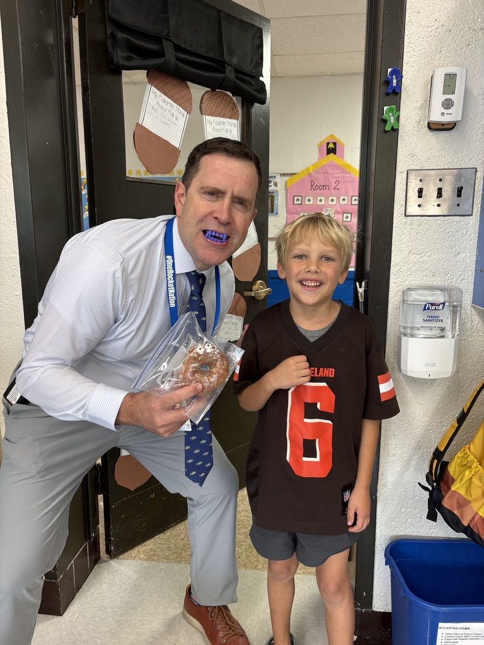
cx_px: 242
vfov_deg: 67.3
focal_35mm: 26
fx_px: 485
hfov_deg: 53.1
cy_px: 322
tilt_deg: -9.6
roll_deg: +0.4
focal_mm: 5.96
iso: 125
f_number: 1.6
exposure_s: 1/60
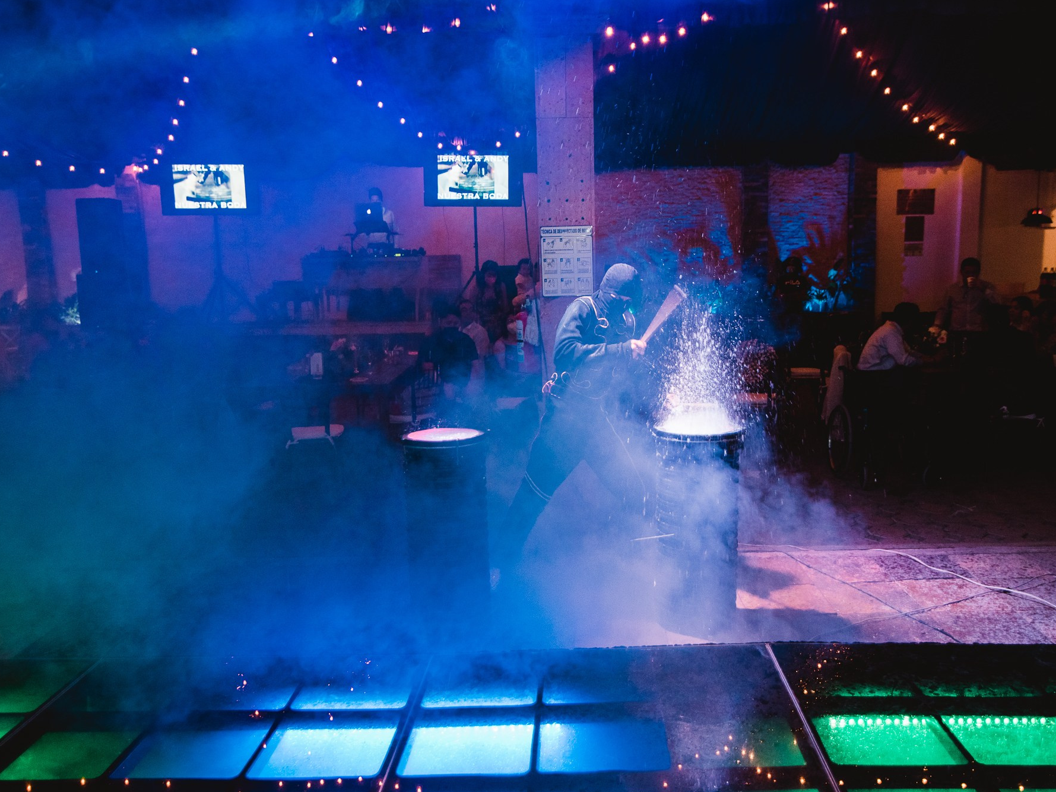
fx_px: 946
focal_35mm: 31
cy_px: 393
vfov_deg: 45.4
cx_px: 561
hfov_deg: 58.3
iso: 1250
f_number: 3.2
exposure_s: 1/125
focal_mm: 28
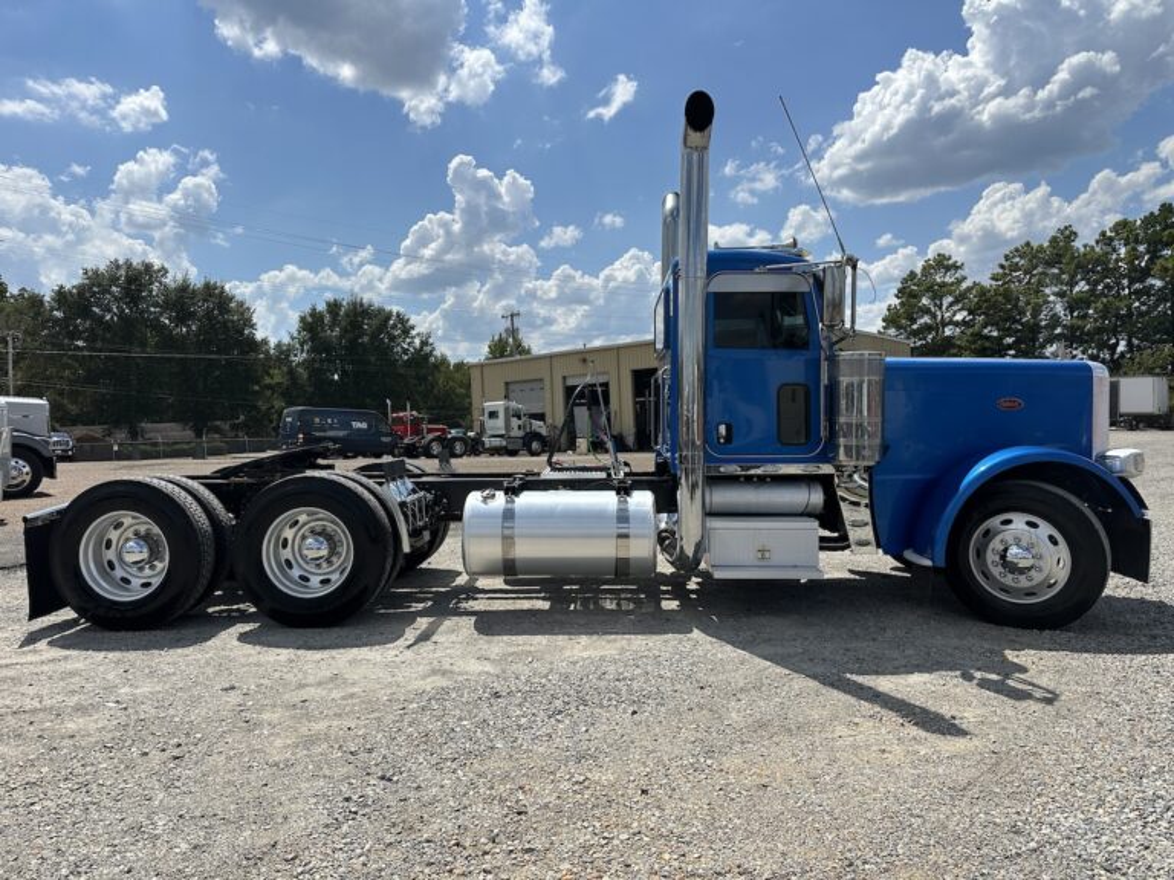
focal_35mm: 24
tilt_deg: -0.5
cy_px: 440
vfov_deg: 56.8
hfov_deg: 71.6
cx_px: 587
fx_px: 814
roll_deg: +2.7
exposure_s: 1/8929
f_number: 1.78
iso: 80
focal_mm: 6.86
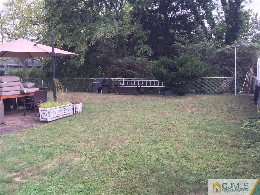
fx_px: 218
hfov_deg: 61.7
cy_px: 98
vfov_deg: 48.2
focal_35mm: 29
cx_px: 130
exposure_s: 1/120
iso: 40
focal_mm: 4.15
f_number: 2.2
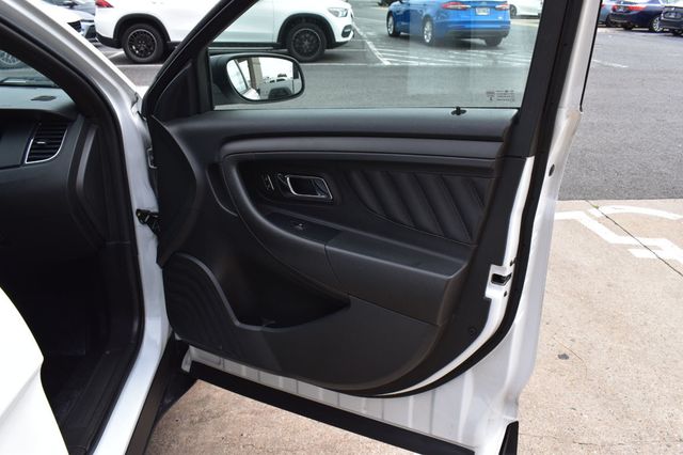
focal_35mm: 32
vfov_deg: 41.7
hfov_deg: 59.5
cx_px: 342
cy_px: 228
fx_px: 597
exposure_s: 1/250
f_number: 10
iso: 400
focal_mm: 21
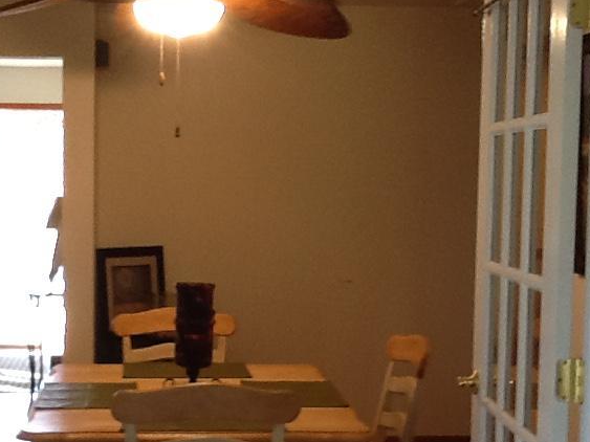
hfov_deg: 25.9
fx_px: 1278
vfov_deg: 19.6
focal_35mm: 75
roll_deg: +0.1
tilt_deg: -6.9
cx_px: 210
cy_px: 290
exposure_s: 1/30
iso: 64
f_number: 2.4
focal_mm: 2.03
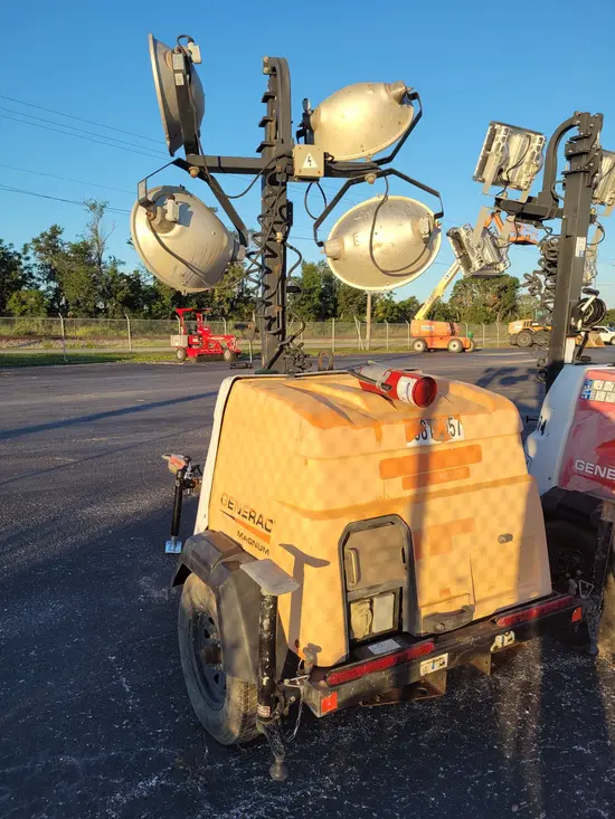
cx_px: 308
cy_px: 410
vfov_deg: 67.3
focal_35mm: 26
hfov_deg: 53.1
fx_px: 616
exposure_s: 1/970
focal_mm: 5.4
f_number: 1.8
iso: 40
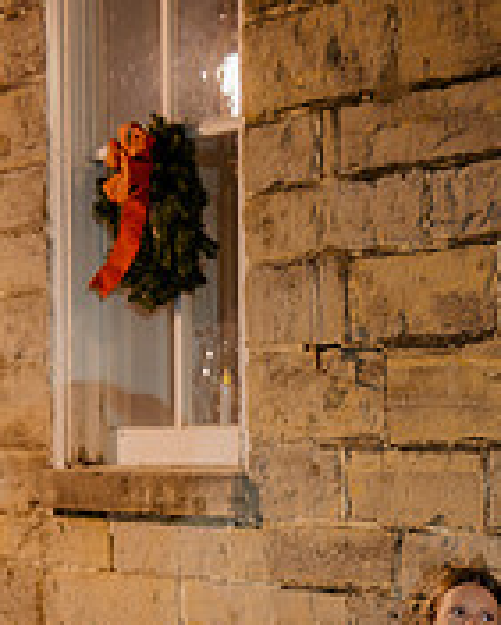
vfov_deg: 15.5
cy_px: 739
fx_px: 2222
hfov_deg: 12.7
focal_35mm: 120
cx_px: 465
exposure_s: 1/100
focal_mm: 50
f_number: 1.4
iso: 2500
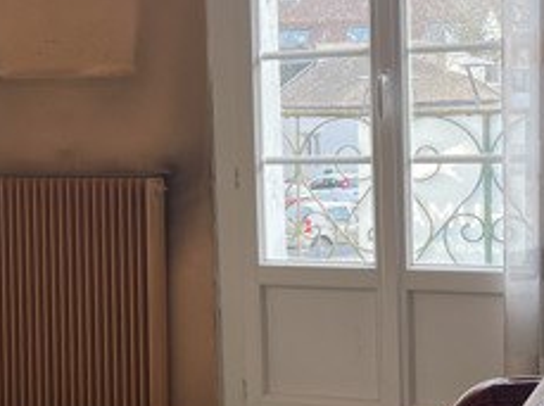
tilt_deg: -4.2
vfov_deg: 16.2
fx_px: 1428
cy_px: 161
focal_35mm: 91
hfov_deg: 21.4
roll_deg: +1.7
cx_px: 131
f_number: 1.6
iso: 40
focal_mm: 5.1
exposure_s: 1/209
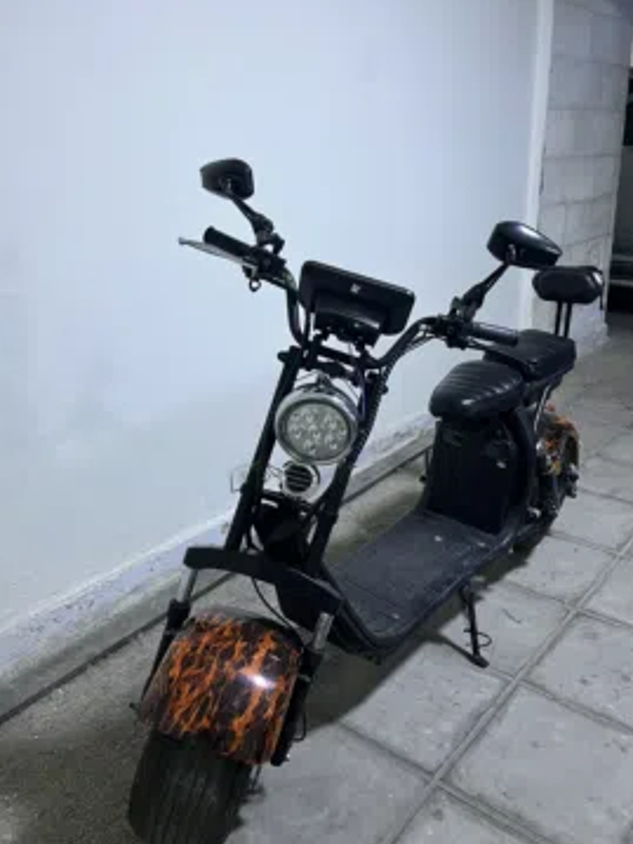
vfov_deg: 61.7
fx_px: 707
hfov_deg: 48.2
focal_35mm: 29
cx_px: 334
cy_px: 430
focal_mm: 5.1
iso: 400
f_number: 1.6
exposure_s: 1/50
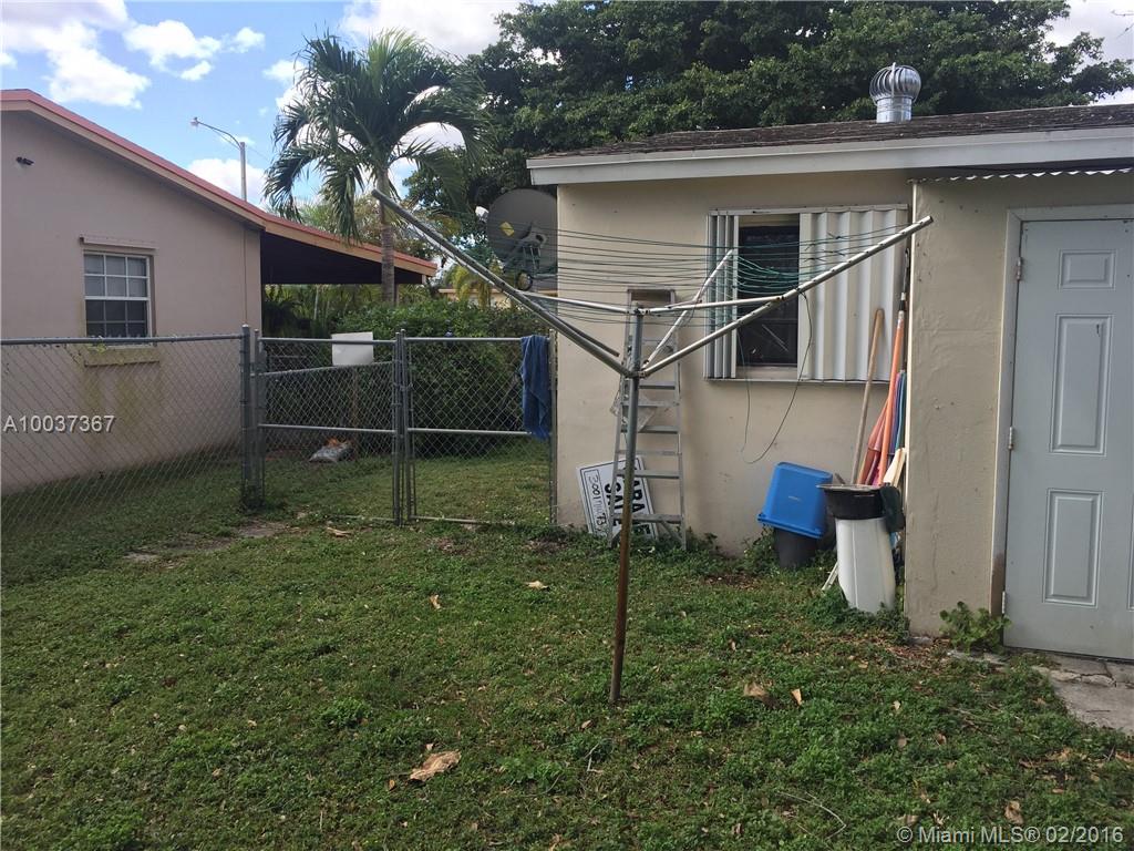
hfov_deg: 61.7
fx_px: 950
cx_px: 567
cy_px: 426
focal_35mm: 29
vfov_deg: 48.2
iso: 32
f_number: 2.2
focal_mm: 4.15
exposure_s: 1/860
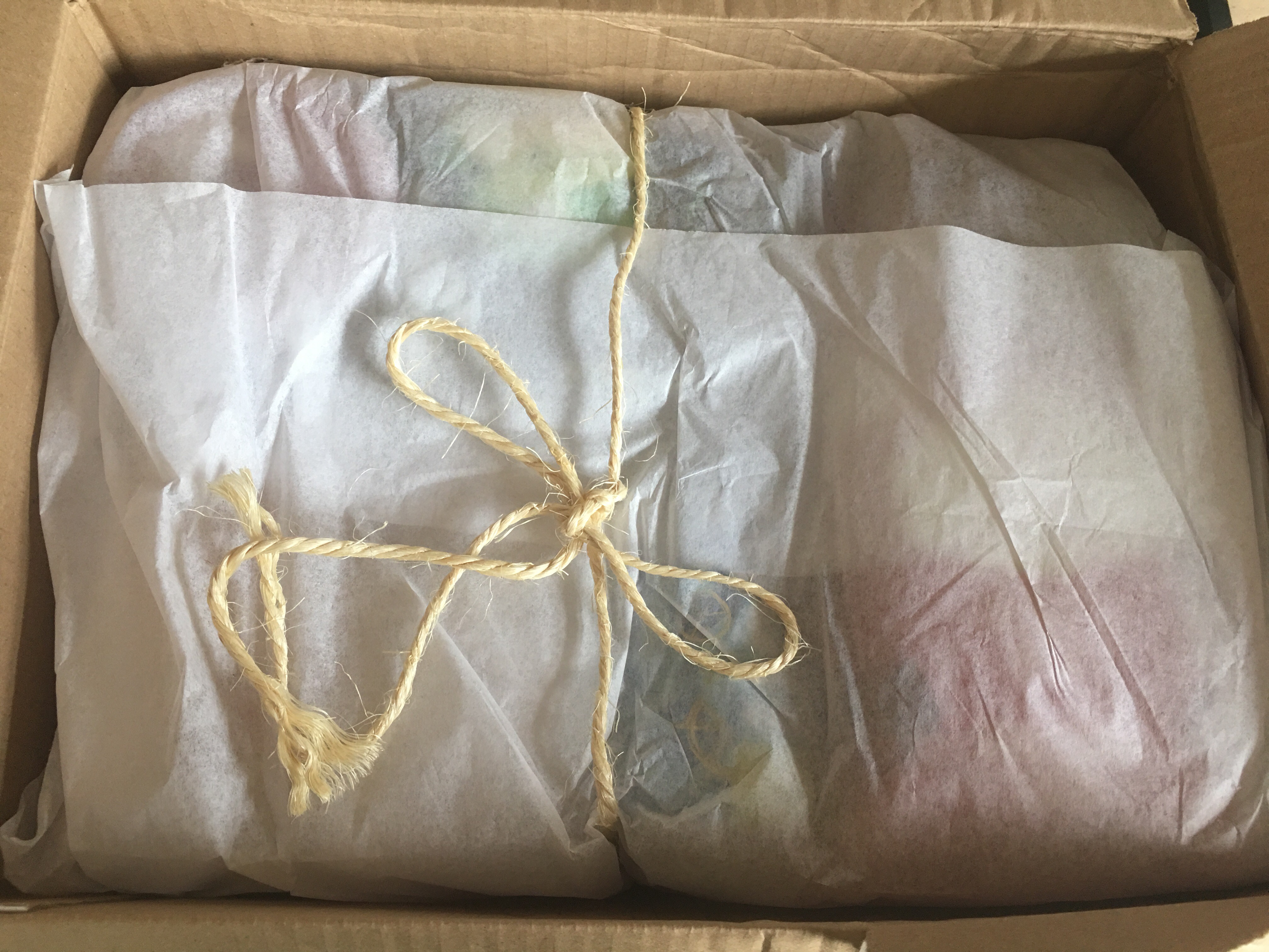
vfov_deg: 48.2
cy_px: 476
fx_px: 1063
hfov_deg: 61.7
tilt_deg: -69.2
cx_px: 634
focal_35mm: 29
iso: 64
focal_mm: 4.15
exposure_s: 1/17
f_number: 2.2
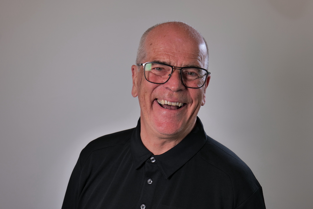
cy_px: 104
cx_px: 156
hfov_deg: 39.6
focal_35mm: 50
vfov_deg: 27.0
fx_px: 435
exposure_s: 1/125
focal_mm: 50
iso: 250
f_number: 5
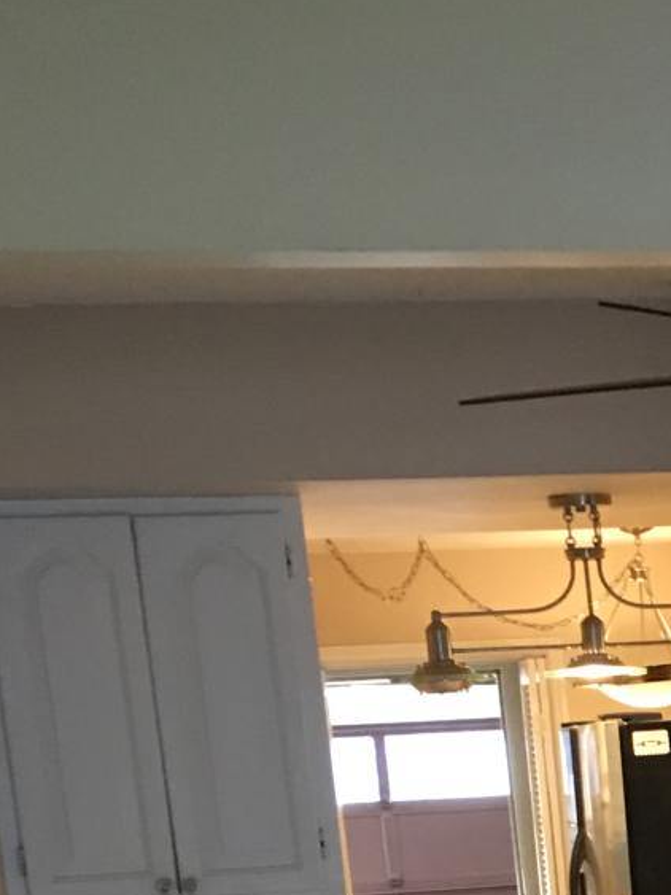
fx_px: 2663
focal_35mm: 103
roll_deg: +2.7
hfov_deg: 13.4
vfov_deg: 17.2
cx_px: 1038
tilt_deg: -10.5
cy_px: 1351
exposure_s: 1/15
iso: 64
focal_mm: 4.15
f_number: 2.2
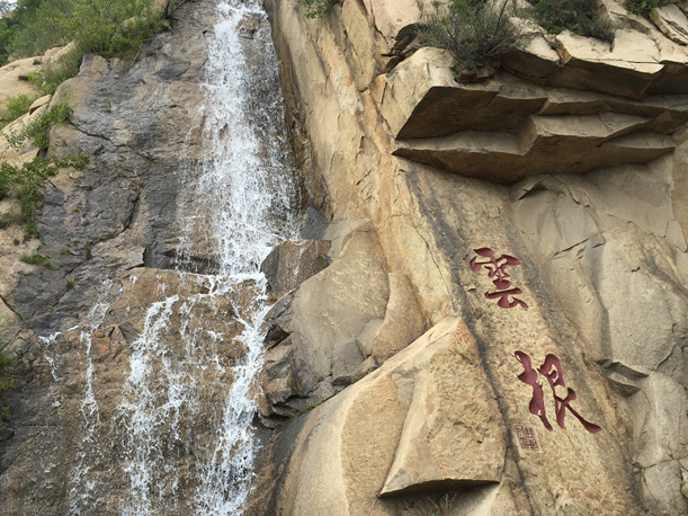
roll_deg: -3.2
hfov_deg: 49.0
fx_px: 755
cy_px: 313
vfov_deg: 37.5
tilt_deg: +11.1
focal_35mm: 38
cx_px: 330
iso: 32
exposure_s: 1/706
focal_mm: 4.15
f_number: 2.2
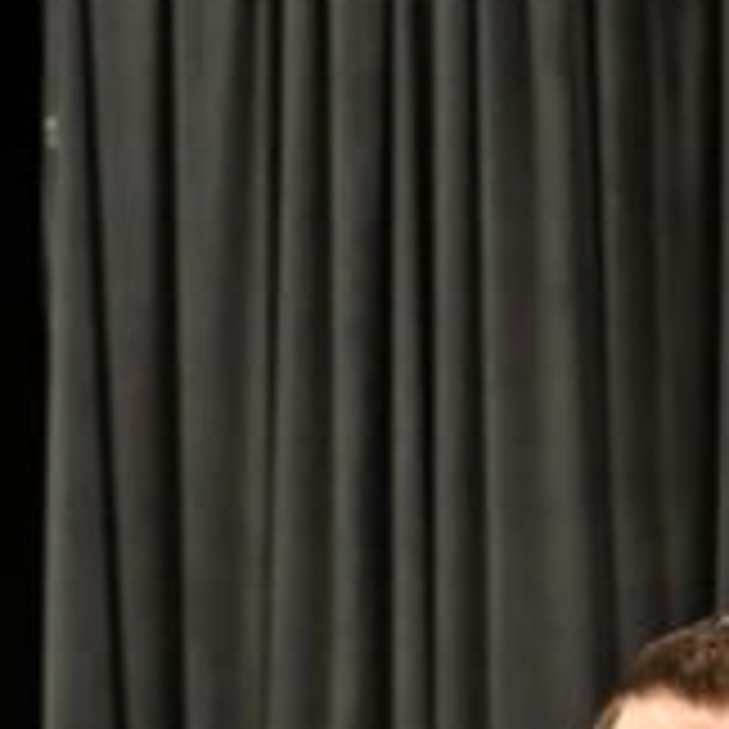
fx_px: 4043
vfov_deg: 9.6
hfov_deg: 10.0
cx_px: 1107
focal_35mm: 170
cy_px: 1469
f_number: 4
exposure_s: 1/500
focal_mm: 31.5
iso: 4000
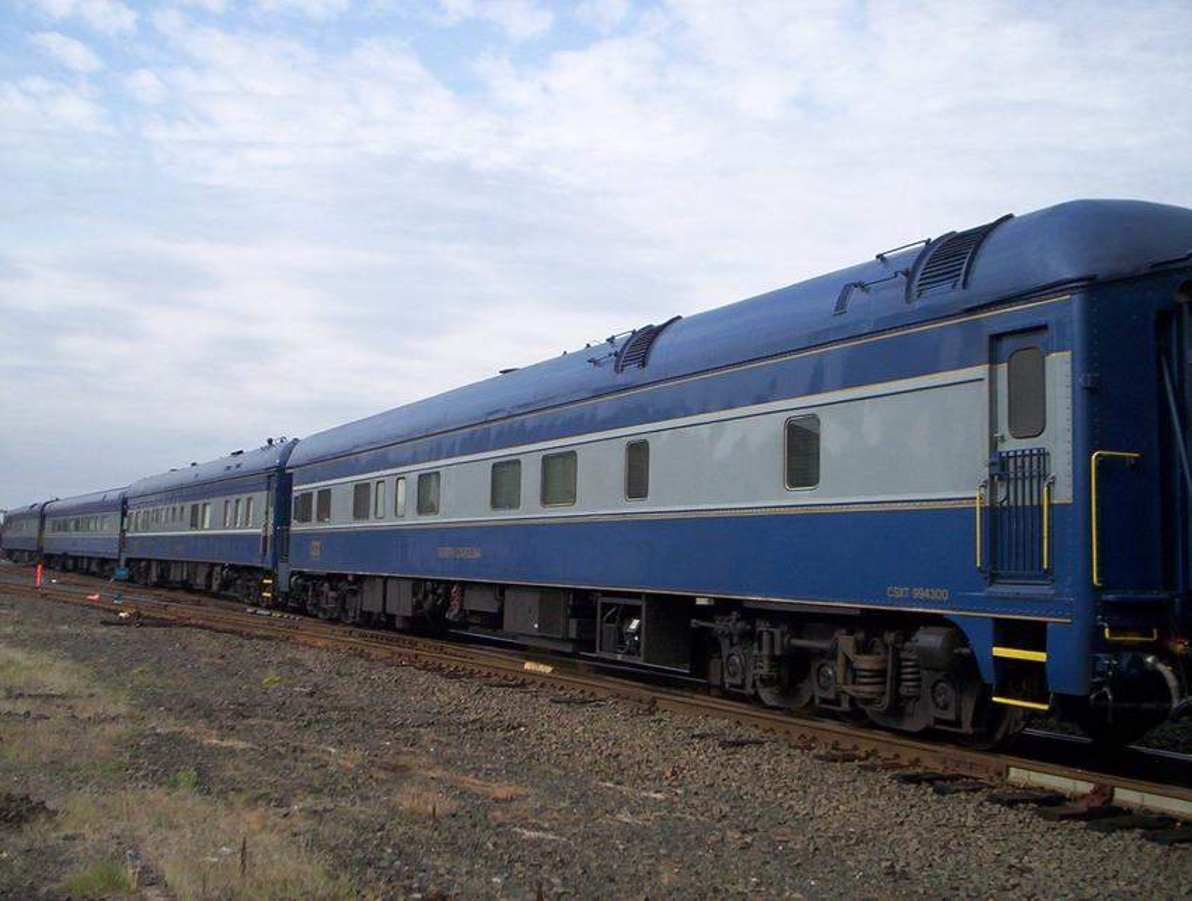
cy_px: 450
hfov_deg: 48.9
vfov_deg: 37.9
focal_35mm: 38
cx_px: 596
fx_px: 1312
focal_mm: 4.99
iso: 100
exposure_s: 1/561
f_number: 4.5
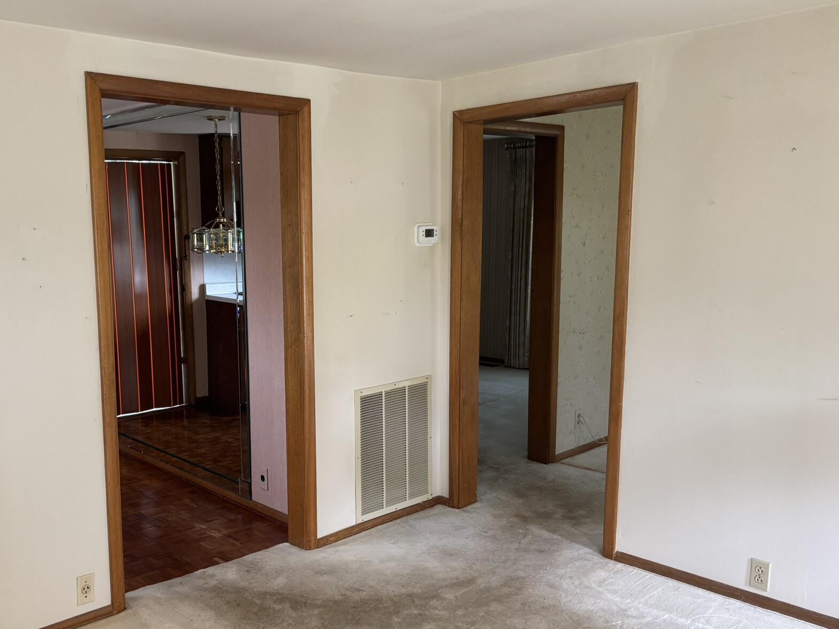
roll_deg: +0.9
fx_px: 824
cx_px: 308
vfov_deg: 41.7
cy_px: 350
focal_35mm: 34
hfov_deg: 53.3
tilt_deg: -8.6
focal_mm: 5.96
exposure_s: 1/79
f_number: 1.6
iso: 125
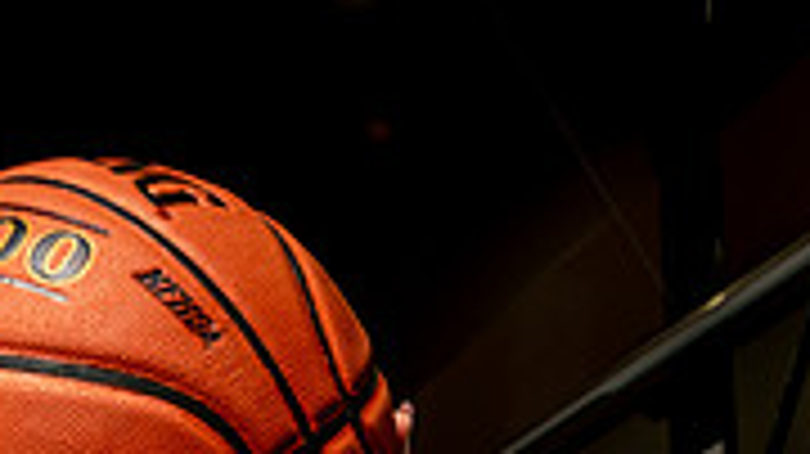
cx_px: 536
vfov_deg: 14.5
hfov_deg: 33.1
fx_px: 1352
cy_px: 998
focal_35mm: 63
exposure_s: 1/250
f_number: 7.1
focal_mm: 24
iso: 100
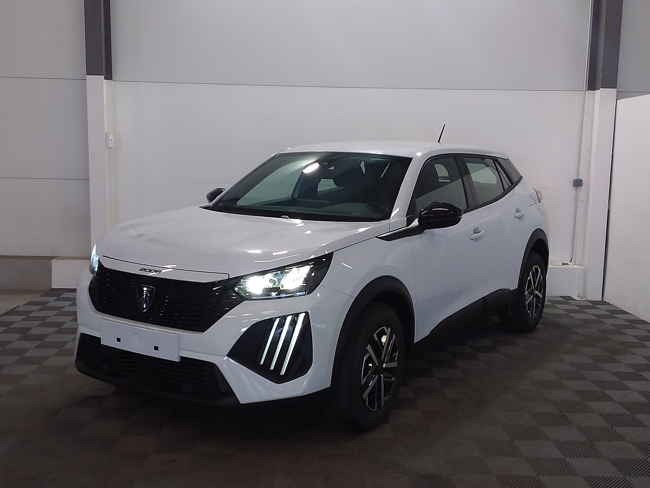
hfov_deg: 63.4
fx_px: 526
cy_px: 244
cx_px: 325
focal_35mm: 28
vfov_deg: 49.7
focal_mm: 2.91
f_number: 1.9
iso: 64
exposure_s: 1/50
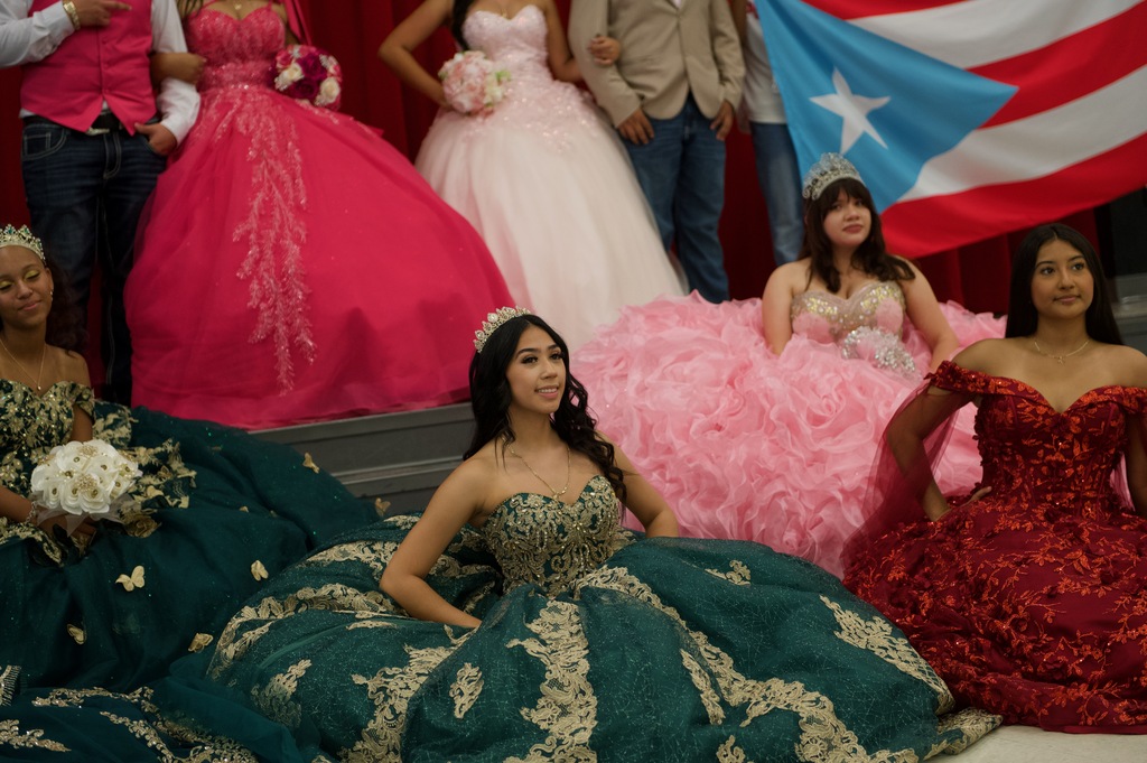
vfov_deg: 19.4
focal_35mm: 70
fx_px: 2228
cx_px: 574
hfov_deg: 28.9
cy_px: 382
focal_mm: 70
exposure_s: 1/400
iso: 1600
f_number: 2.8
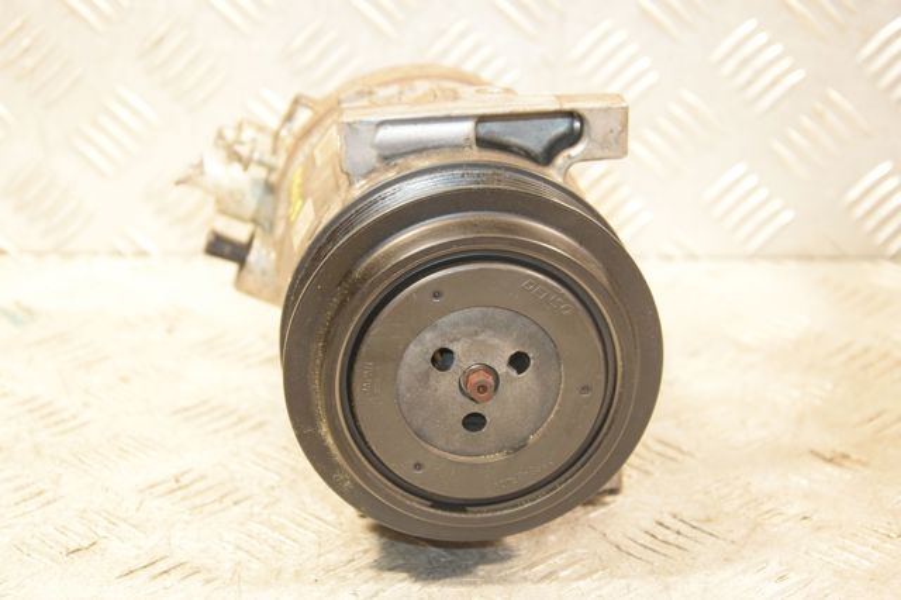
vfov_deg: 17.5
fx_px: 1951
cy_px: 300
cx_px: 450
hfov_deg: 26.0
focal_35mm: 78
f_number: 5.6
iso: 1600
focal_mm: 52
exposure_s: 1/100
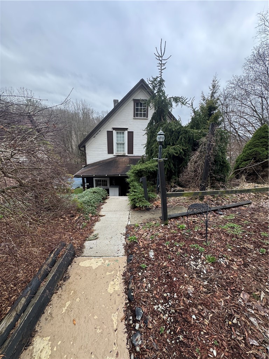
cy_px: 180
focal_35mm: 14
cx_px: 134
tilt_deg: -13.8
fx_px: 145
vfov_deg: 102.1
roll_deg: -0.1
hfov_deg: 85.7
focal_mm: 2.22
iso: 50
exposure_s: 1/99
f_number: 2.2
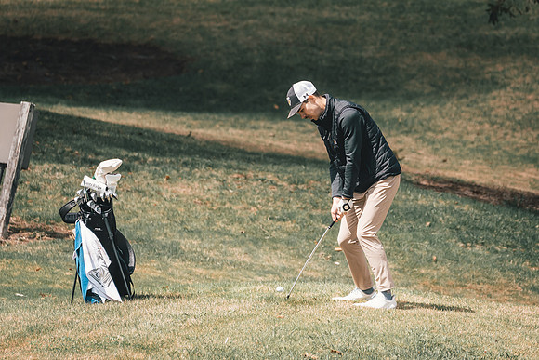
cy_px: 149
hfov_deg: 4.3
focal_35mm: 485
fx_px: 7259
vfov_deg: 2.8
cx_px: 344
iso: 640
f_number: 6.3
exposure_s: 1/2500
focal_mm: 339
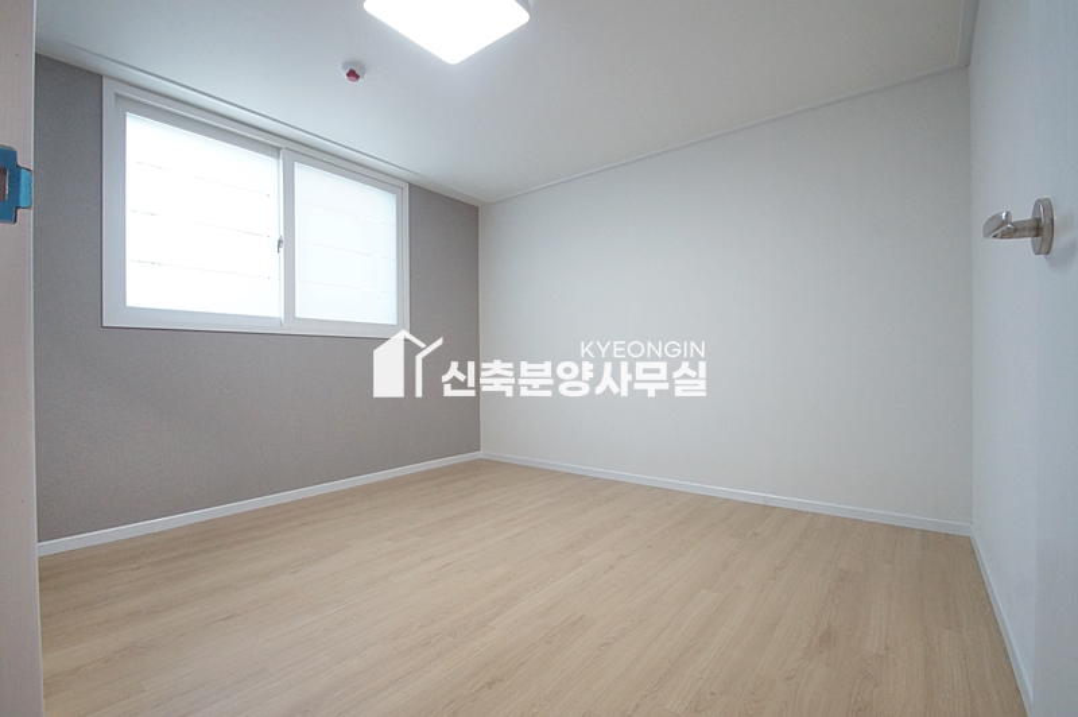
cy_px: 358
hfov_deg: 100.4
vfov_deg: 77.2
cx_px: 539
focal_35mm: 15
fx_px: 449
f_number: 7.1
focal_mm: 10
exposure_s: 1/50
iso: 1600
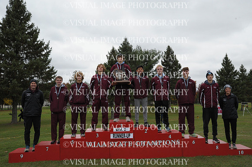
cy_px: 84
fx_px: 245
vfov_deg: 37.8
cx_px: 126
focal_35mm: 35
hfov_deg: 54.5
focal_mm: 35
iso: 2500
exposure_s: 1/1000
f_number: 7.1
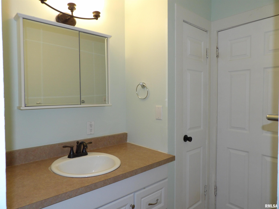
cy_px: 104
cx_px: 140
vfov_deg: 56.8
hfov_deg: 71.6
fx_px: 193
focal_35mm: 24
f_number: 3.2
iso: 200
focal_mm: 4.3
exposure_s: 1/33
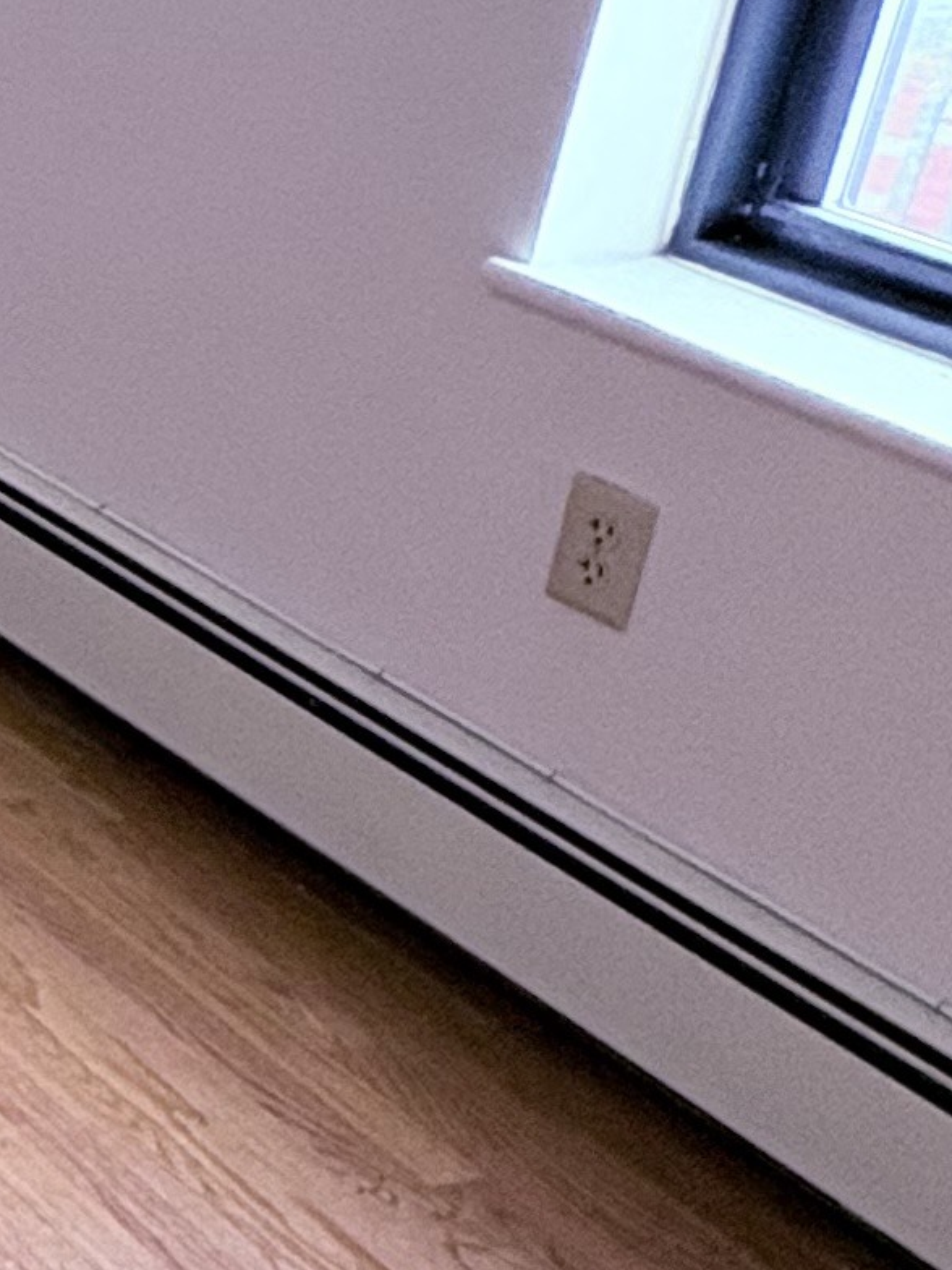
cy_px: 104
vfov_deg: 26.1
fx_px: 2640
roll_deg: -1.3
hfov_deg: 13.8
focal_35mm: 72
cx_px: -1391
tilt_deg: -15.0
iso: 200
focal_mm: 2.22
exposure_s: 1/60
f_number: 2.2
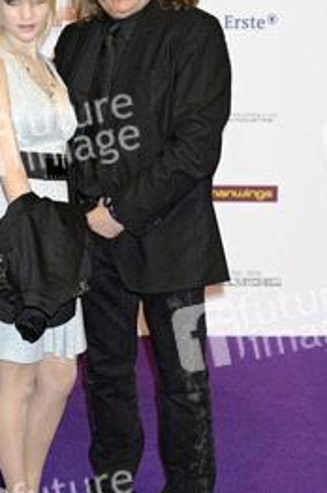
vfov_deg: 19.1
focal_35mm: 107
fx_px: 1462
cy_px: 233
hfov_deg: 12.7
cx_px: 98
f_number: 6.3
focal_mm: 70
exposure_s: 1/160
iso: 640
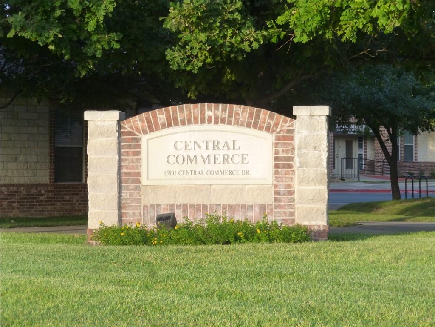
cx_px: 218
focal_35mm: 107
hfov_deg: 18.4
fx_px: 1345
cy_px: 164
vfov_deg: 13.8
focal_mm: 19.1
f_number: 5.4
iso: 160
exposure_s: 1/60
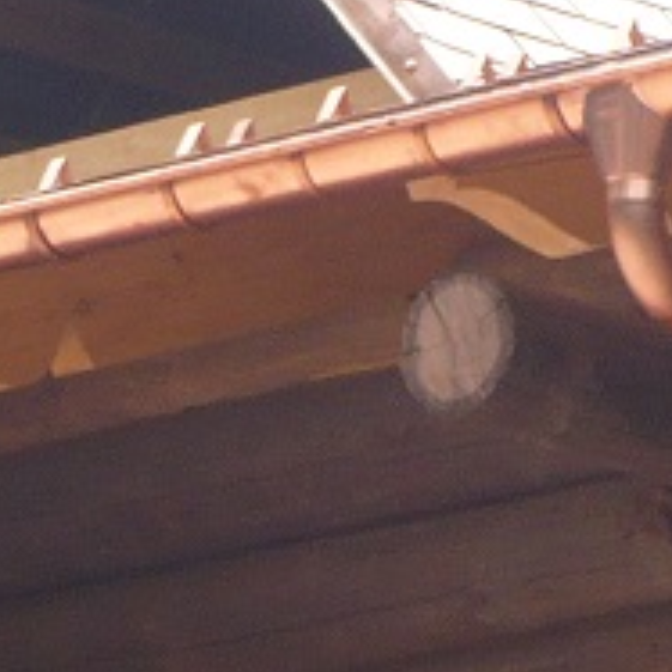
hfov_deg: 3.3
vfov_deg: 3.3
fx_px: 11706
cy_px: 541
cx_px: 507
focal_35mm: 533
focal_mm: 17.4
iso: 100
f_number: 5
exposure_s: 1/100
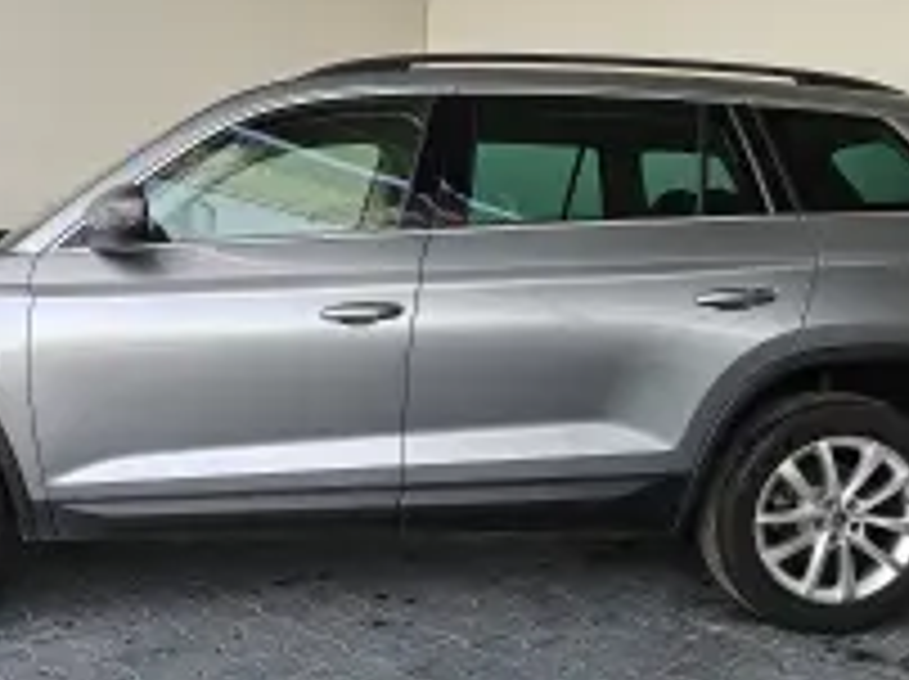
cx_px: 324
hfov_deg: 45.3
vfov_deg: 34.8
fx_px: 1075
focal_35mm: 41
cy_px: 441
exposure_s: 1/190
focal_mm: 6.3
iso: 25
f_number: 1.7
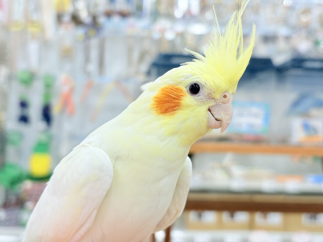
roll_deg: +0.0
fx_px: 485
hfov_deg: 36.8
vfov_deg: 28.0
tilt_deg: +3.3
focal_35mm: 52
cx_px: 162
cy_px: 121
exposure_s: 1/50
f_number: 1.6
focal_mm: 5.96
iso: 40
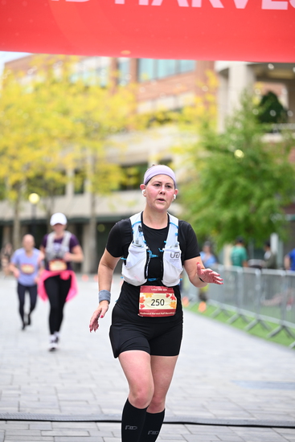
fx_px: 1351
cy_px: 221
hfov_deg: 12.5
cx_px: 148
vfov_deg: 18.6
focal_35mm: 110
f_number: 2.8
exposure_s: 1/1600
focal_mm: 110
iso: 640
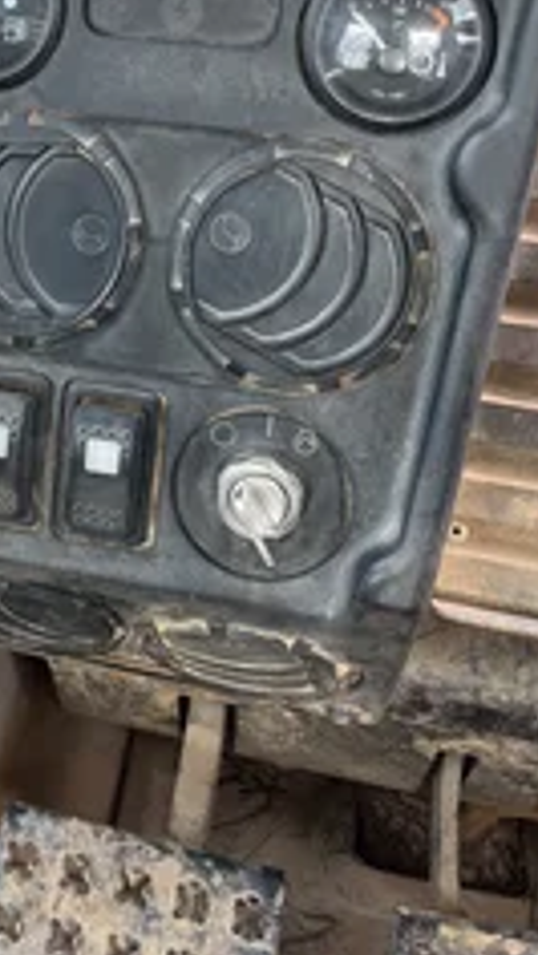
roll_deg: +2.5
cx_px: 36
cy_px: 202
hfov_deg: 24.1
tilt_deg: -31.5
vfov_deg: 41.2
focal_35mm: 48
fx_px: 1216
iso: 64
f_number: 1.6
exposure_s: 1/140
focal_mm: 5.1
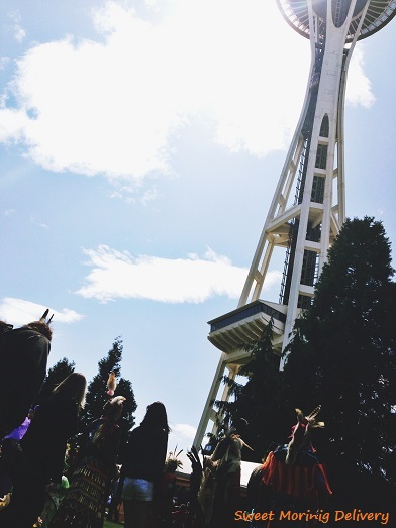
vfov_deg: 55.4
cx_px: 198
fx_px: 504
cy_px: 264
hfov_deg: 42.9
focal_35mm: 33
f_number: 2.4
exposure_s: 1/2358
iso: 50
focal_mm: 4.12
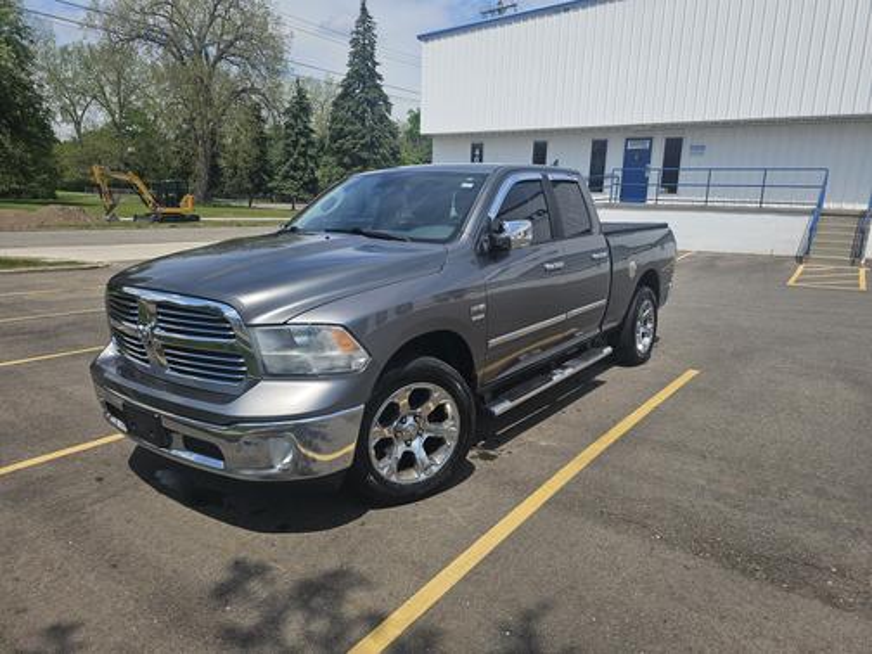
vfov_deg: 58.9
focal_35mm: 23
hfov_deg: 73.9
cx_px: 436
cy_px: 327
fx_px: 579
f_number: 1.7
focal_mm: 6.3
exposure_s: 1/955
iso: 10
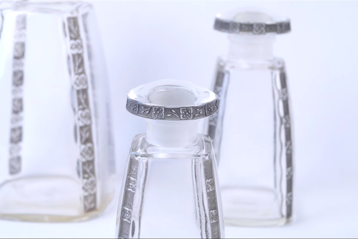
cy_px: 120
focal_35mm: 60
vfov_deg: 22.6
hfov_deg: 33.4
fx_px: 596
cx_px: 179
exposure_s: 1/20
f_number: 9
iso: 200
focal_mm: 40
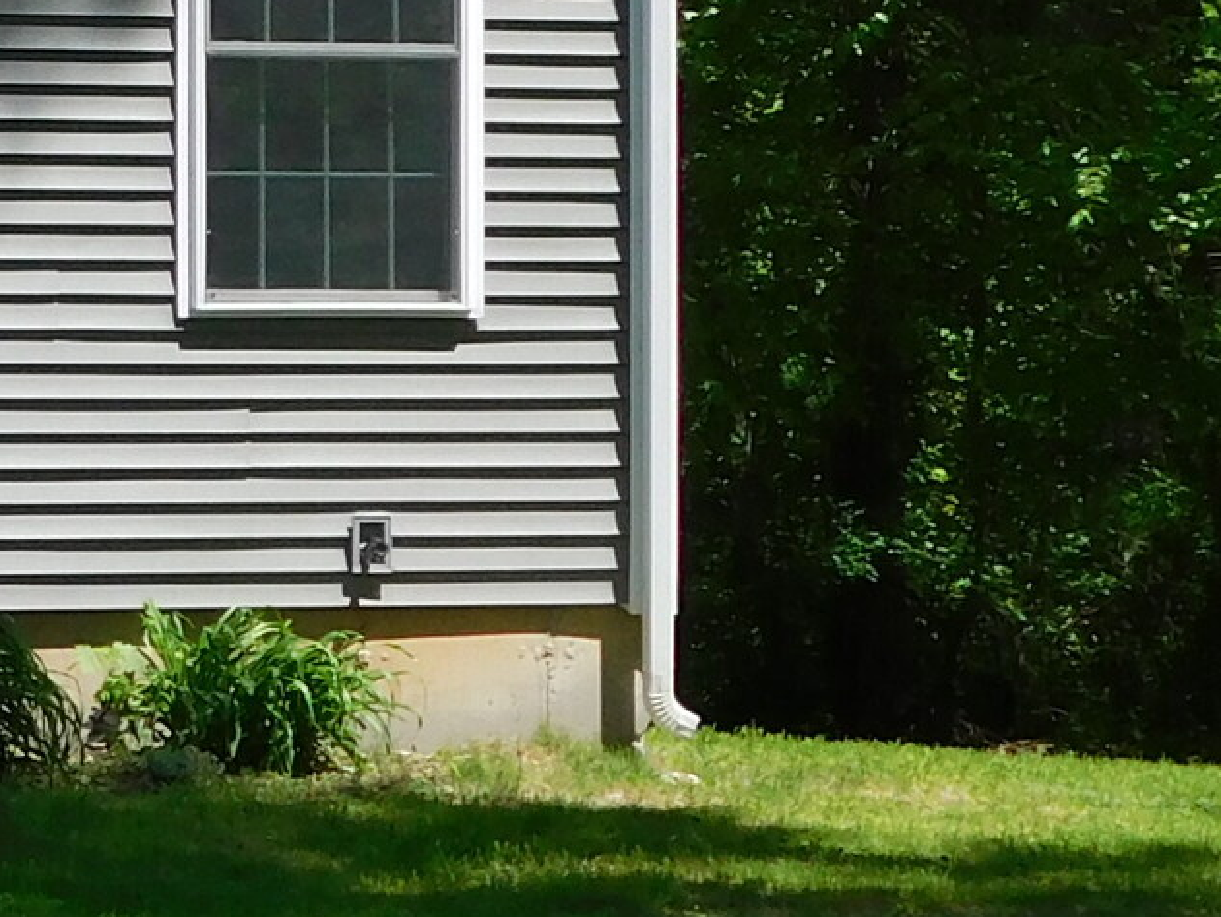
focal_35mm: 195
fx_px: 6881
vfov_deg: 7.6
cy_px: -8
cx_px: -886
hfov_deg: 9.7
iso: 125
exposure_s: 1/800
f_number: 3.6
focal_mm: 7.1
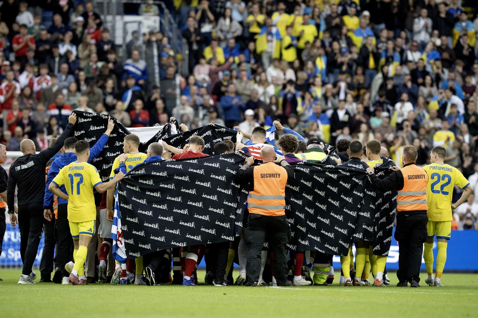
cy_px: 159
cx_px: 239
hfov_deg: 5.2
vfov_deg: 3.4
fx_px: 5311
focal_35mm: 400
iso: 1000
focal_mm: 400
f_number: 4.5
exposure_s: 1/800
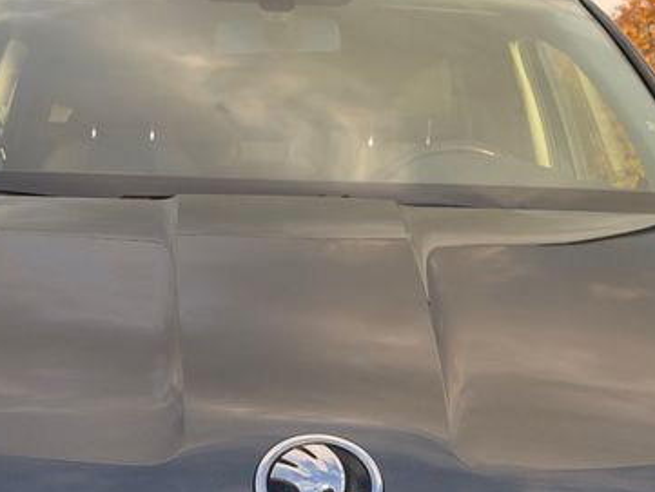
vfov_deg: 20.8
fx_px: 1287
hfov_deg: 28.5
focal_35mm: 68
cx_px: 269
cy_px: 514
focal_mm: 6.93
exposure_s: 1/450
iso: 64
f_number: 1.8
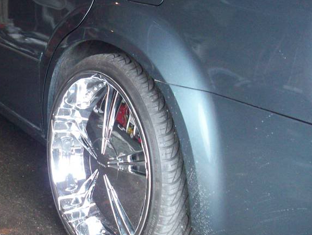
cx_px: 61
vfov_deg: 22.3
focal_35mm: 66
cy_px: 120
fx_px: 595
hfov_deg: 28.7
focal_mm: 6.2
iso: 187
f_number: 2.8
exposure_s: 1/45
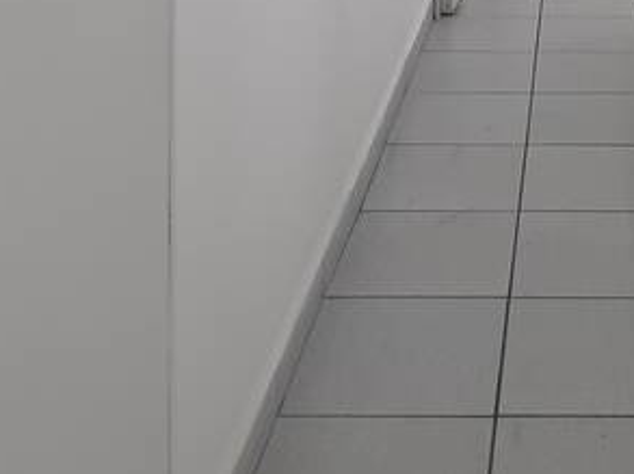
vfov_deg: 18.2
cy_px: -370
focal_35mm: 64
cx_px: 578
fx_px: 1171
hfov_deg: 29.0
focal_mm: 1.8
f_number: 2.2
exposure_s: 1/60
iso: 80
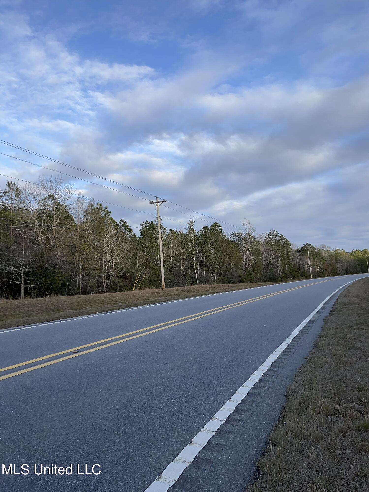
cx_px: 184
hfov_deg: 53.1
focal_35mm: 26
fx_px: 370
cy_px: 246
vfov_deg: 67.3
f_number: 1.6
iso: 50
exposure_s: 1/1350
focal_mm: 5.1
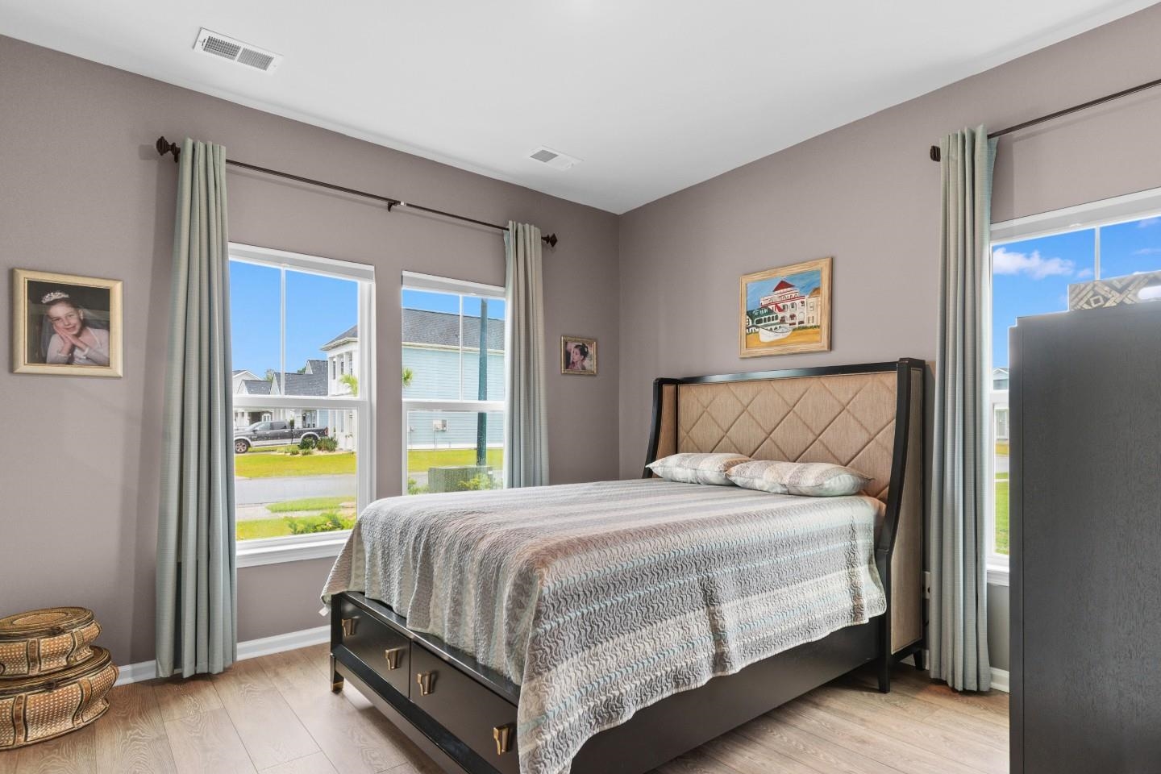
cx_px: 614
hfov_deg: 89.9
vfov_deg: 67.2
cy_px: 422
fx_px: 580
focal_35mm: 18
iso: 100
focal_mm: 11
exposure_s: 1/6
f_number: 4.8
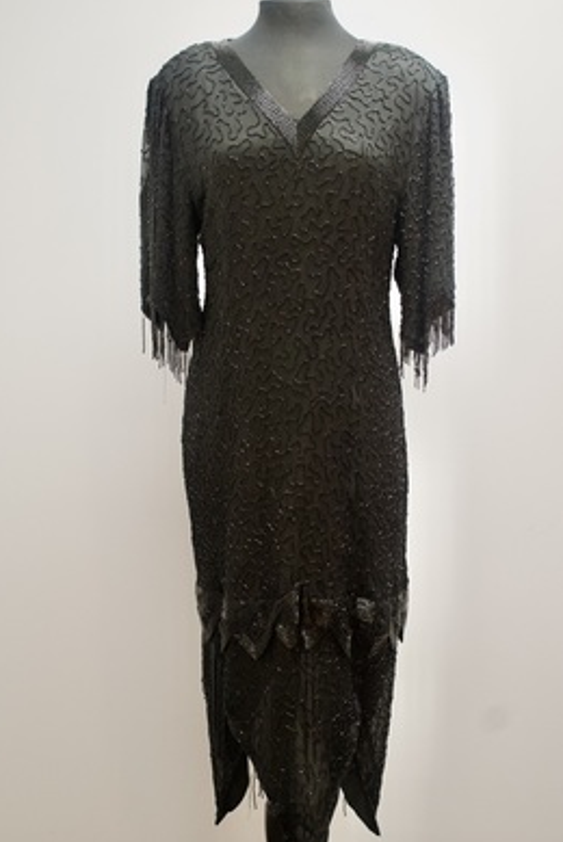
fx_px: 1218
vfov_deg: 38.1
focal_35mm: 52
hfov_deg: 26.0
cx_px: 297
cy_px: 383
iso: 800
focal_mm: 30
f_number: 4
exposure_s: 1/80
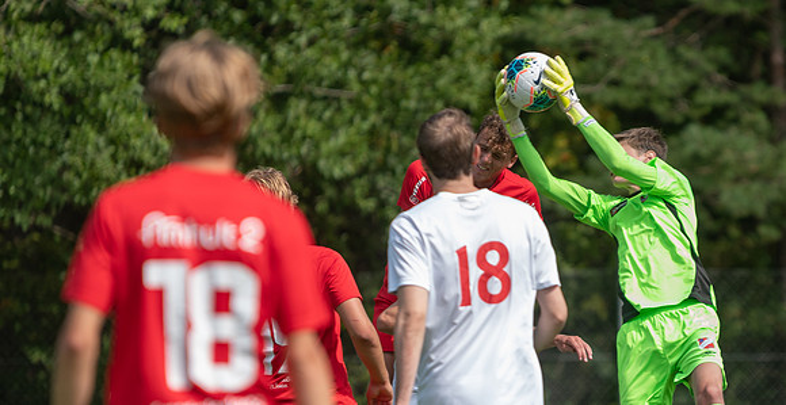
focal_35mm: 527
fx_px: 10770
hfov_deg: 4.2
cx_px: 646
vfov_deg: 2.2
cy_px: 340
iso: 160
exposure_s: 1/1600
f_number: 3.2
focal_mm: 200
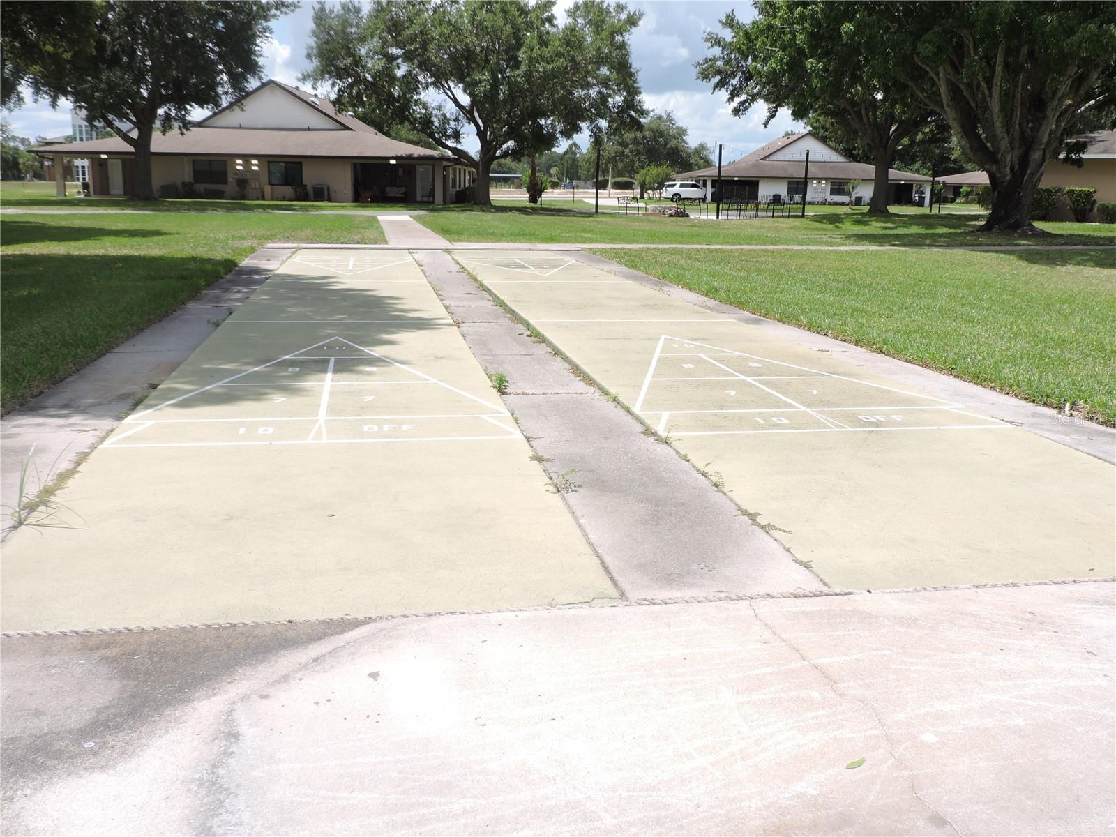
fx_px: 1064
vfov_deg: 42.9
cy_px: 418
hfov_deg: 55.4
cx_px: 558
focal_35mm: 33
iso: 100
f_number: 3.2
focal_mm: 5.9
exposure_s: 1/1000
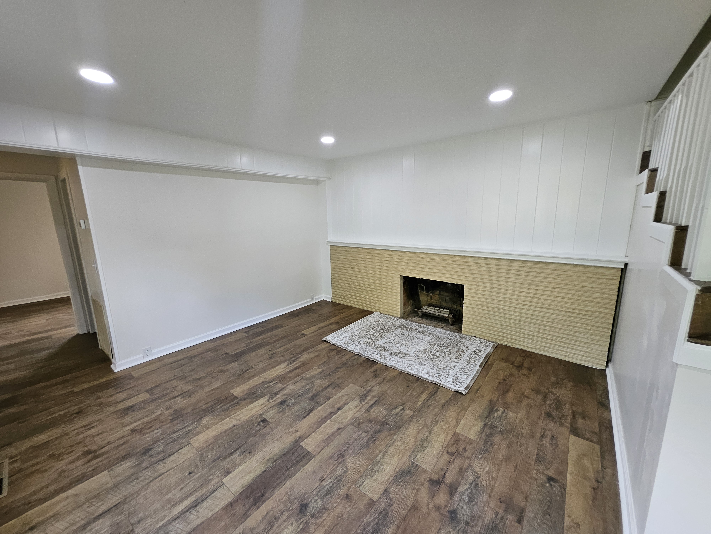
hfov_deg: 106.2
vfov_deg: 89.9
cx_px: 356
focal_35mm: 13
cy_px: 267
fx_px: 267
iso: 125
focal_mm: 1.74
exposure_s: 1/60
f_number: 2.2
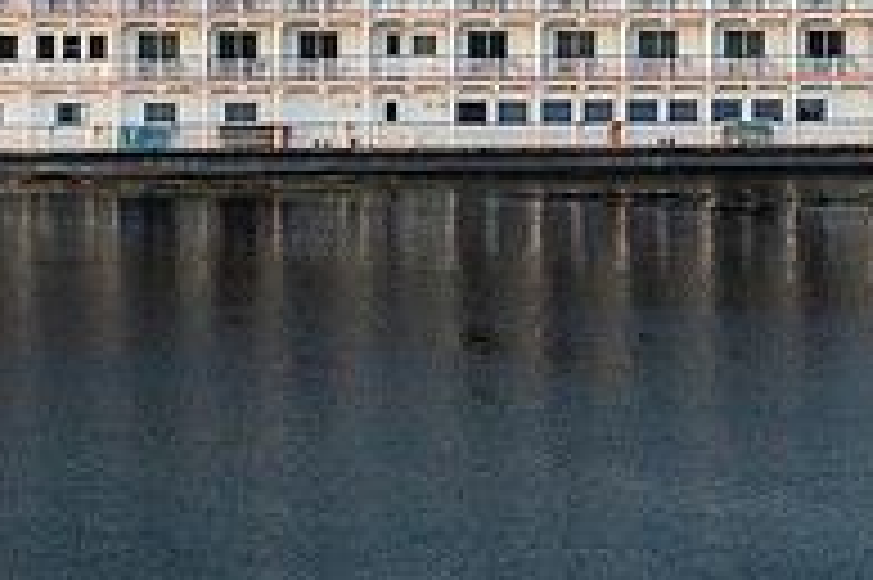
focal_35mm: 172
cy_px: 52
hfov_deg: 11.9
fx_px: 4167
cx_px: 220
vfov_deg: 7.9
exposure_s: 1/160
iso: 80
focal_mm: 56
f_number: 8
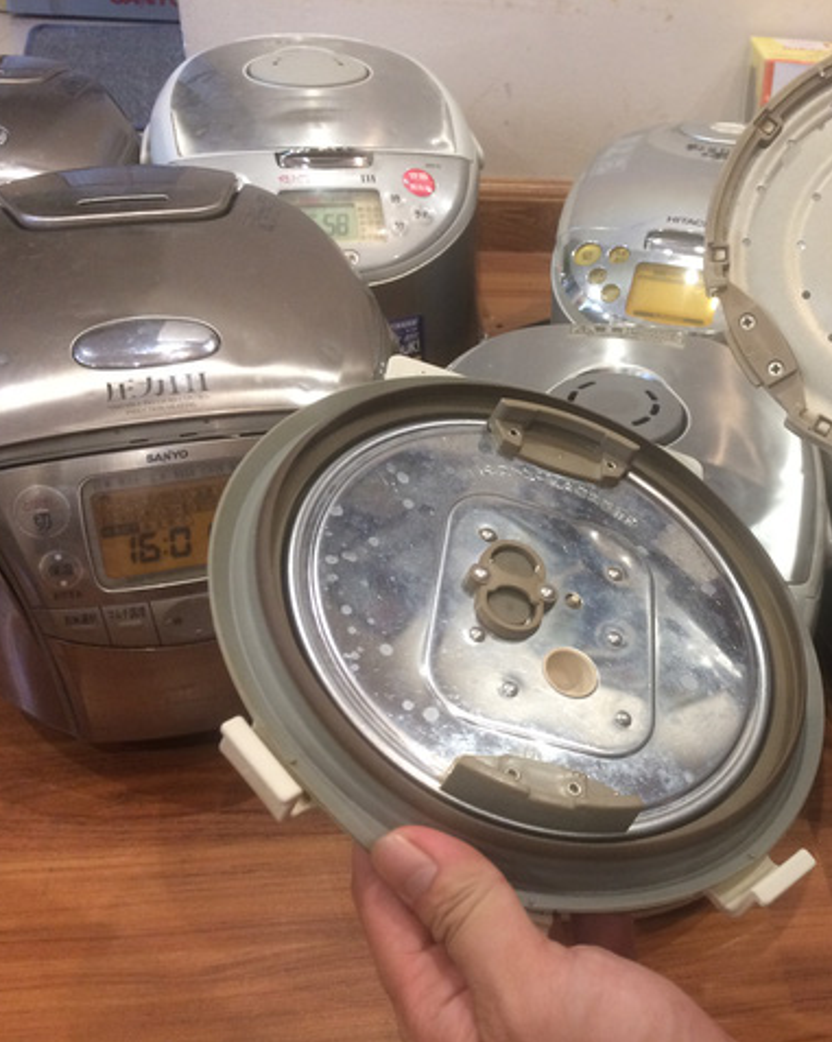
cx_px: 666
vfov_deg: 48.0
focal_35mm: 38
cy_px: 522
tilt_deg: -34.7
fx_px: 1171
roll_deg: -4.9
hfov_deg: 37.7
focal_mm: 4.15
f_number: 2.2
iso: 200
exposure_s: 1/33
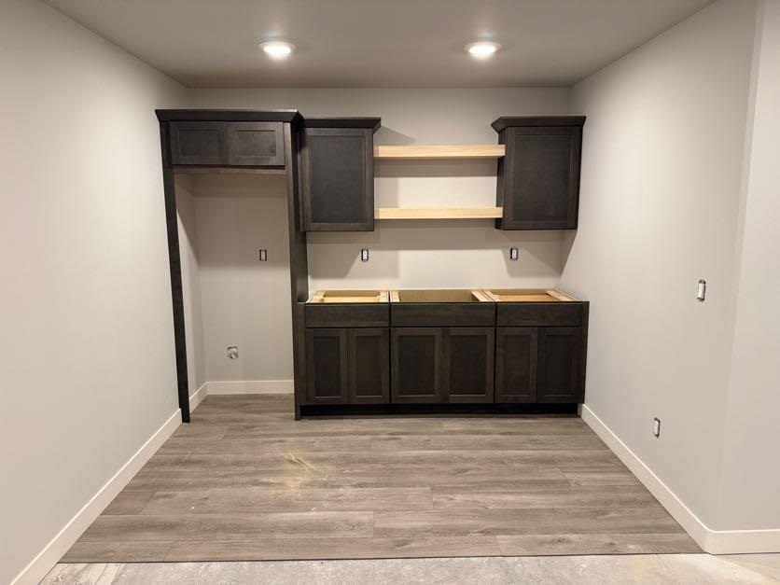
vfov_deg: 56.8
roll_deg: -0.7
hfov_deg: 71.6
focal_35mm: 24
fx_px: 541
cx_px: 390
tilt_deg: -8.9
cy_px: 292
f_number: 1.78
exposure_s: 1/60
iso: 200
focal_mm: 6.76
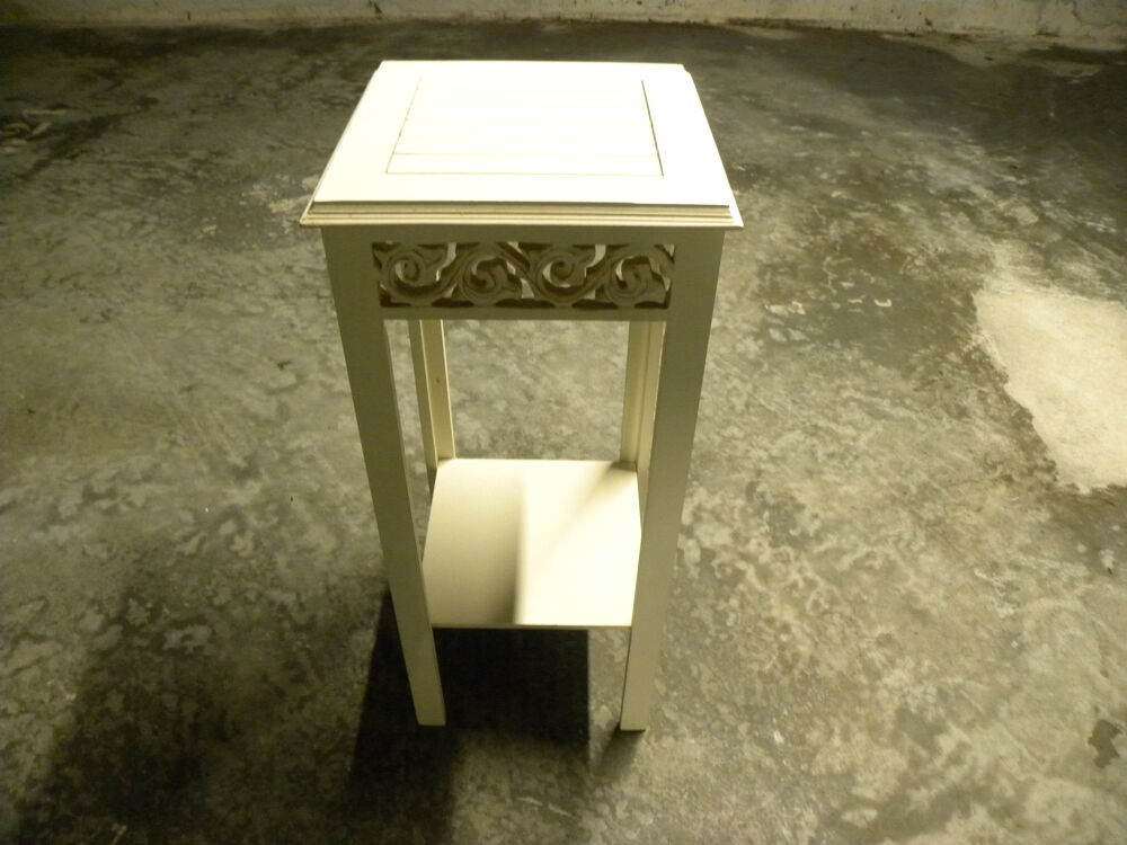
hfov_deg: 67.3
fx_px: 846
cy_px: 422
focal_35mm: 26
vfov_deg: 53.1
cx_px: 564
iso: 400
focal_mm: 4.6
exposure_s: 1/25.6
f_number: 2.8
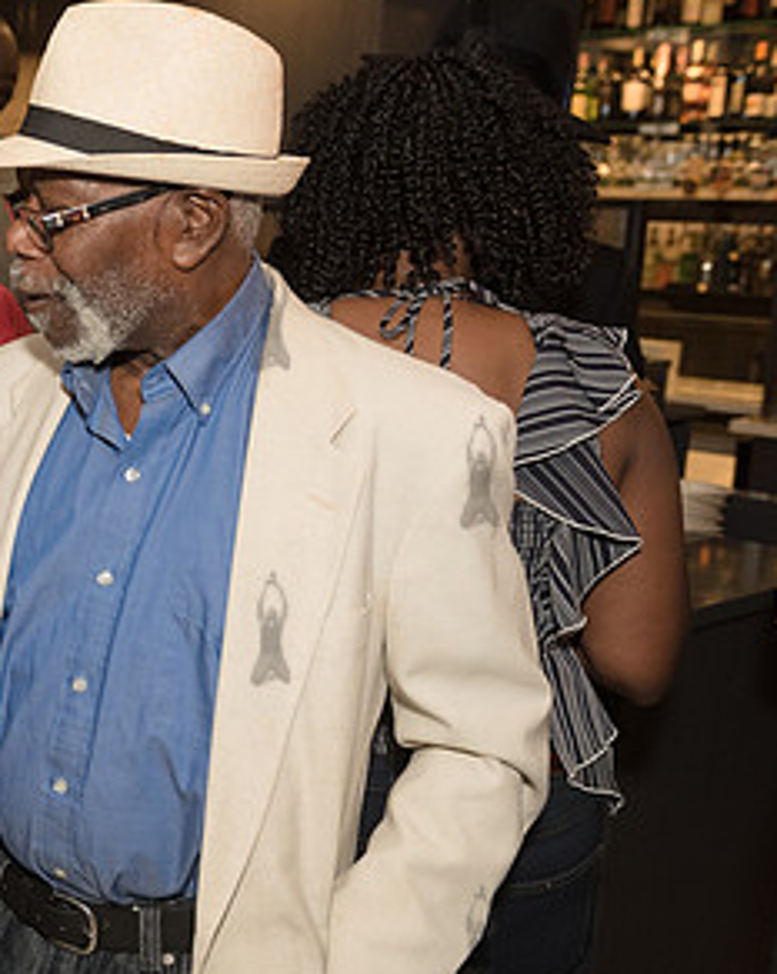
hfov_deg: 23.8
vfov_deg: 33.0
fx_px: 1641
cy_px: 523
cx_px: -197
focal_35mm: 57
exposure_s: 1/400
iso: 1250
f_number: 3.5
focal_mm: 29
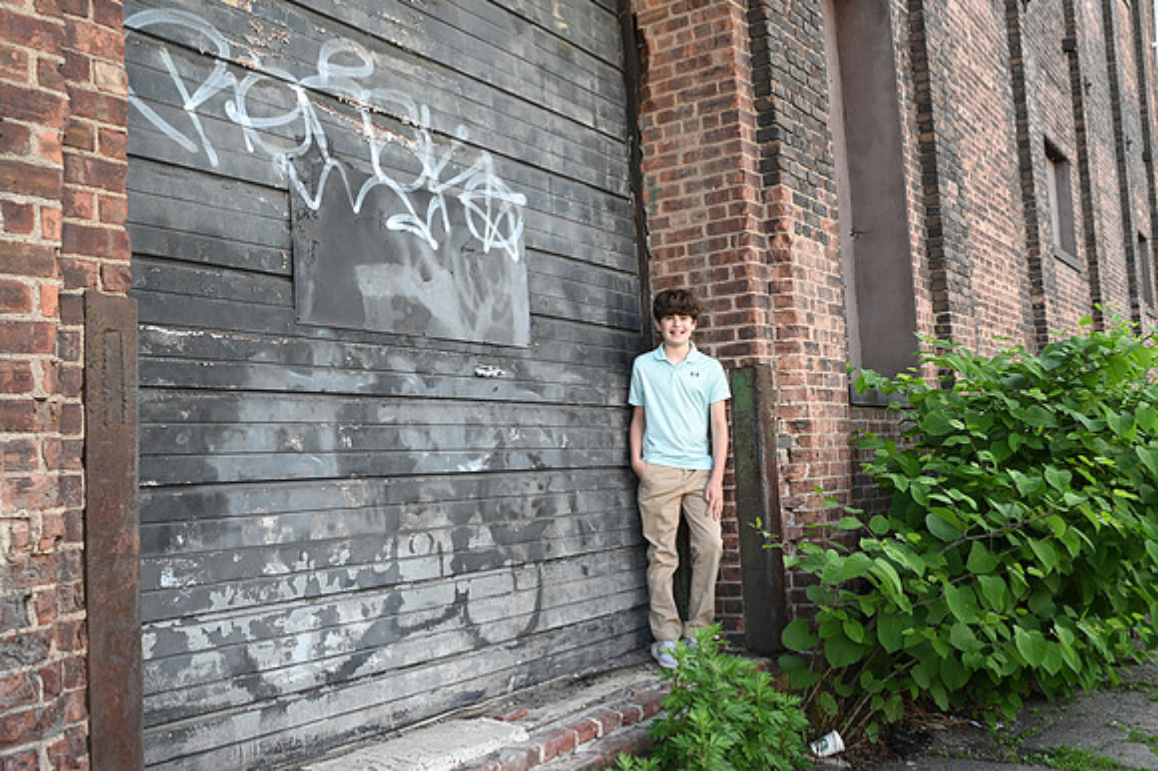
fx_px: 1125
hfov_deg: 54.5
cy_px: 386
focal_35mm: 35
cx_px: 579
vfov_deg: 37.8
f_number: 10
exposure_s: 1/80
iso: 640
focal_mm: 35
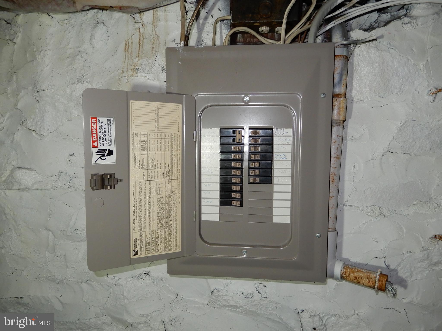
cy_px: 166
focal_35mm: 24
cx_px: 221
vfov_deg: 56.8
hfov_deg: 71.6
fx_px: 306
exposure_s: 1/30
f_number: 3.4
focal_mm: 4.3
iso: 200
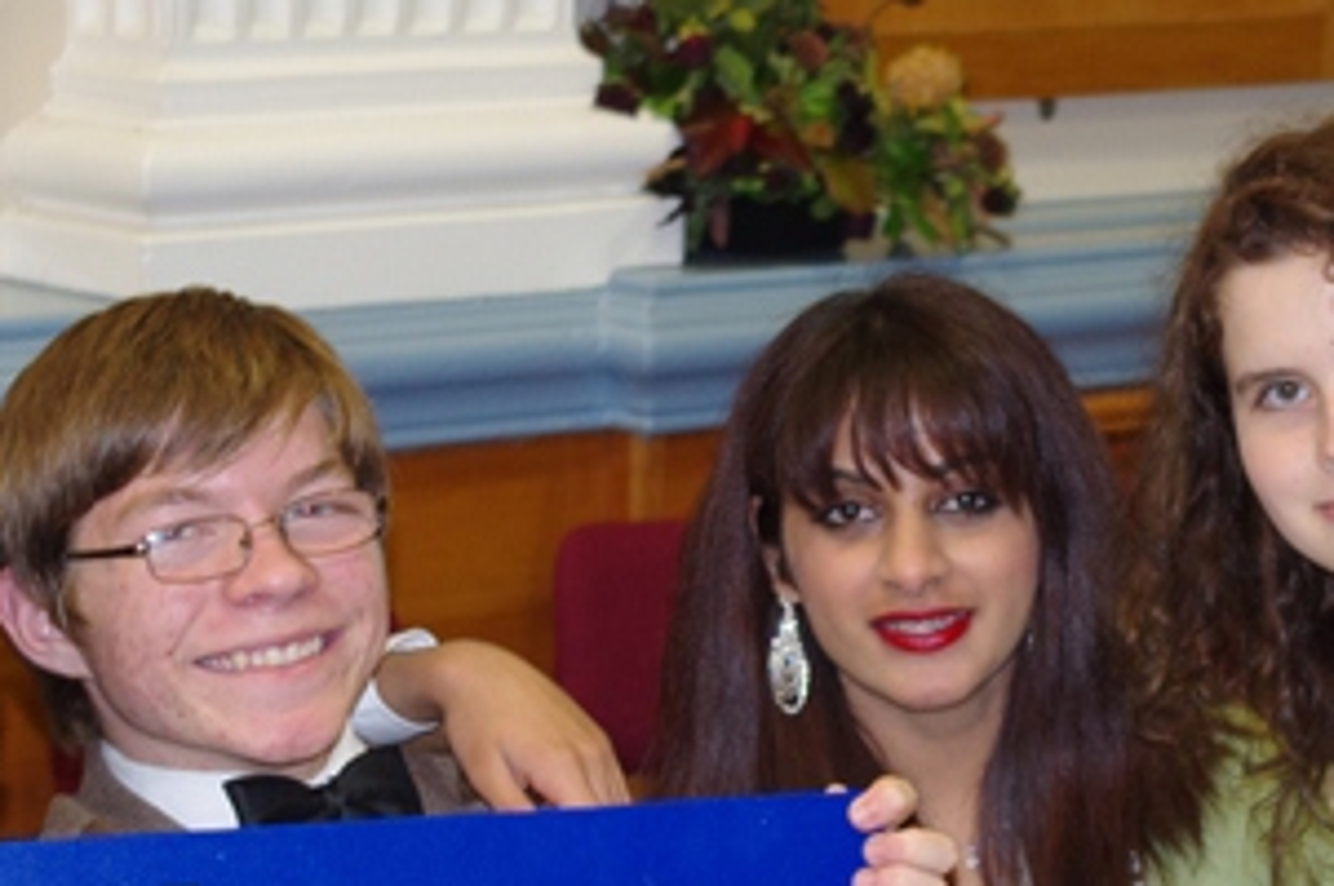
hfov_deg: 15.1
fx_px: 5034
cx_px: 793
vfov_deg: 10.0
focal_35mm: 136
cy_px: 702
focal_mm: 42.5
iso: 800
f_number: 4.5
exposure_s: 1/30
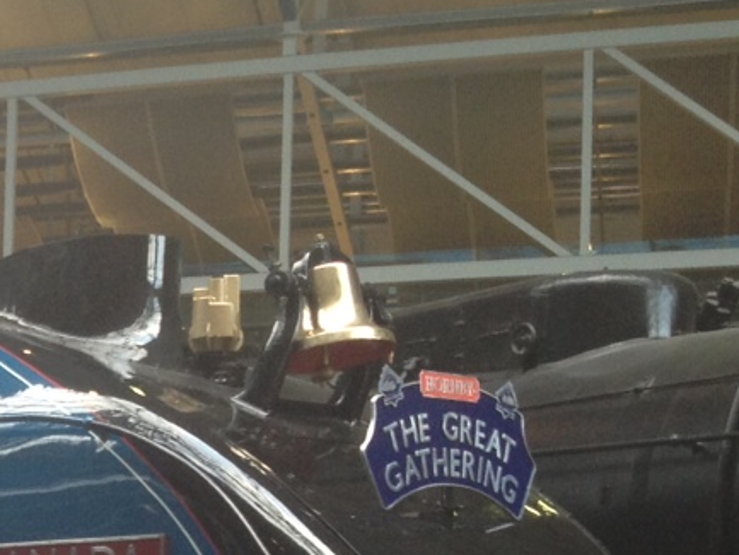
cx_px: -466
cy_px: 721
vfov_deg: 11.0
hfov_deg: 13.8
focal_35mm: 132
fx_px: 2819
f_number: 2.4
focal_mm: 4.28
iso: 50
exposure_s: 1/24
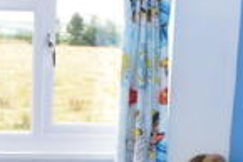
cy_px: 206
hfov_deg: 16.6
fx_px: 824
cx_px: 44
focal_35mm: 122
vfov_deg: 11.0
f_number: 6.3
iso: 400
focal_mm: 18
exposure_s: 1/160
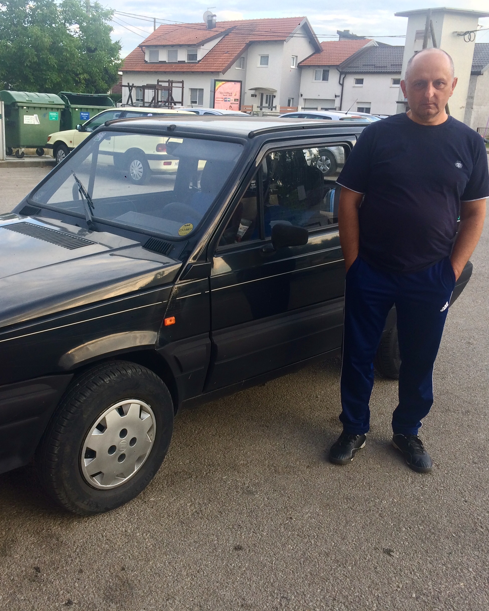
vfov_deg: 47.9
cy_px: 304
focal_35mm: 38
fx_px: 687
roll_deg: -2.1
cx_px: 184
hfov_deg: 38.9
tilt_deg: -17.0
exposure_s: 1/222
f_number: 2.2
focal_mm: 4.15
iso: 32
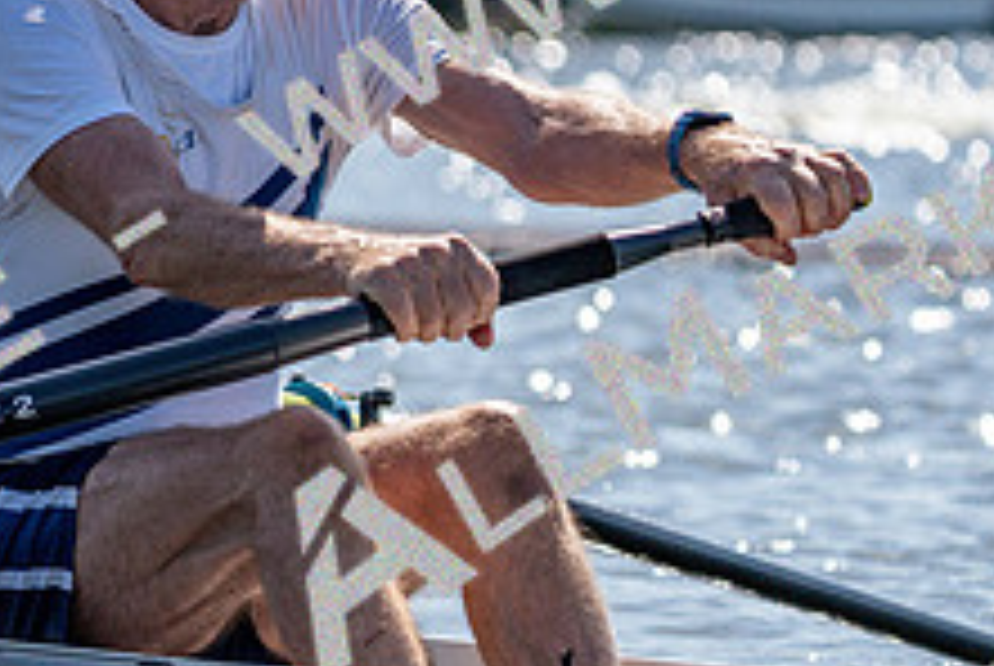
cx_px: -90
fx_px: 14487
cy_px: 254
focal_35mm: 524
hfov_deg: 3.9
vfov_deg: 2.6
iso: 250
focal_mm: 200
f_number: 5.6
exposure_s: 1/2000
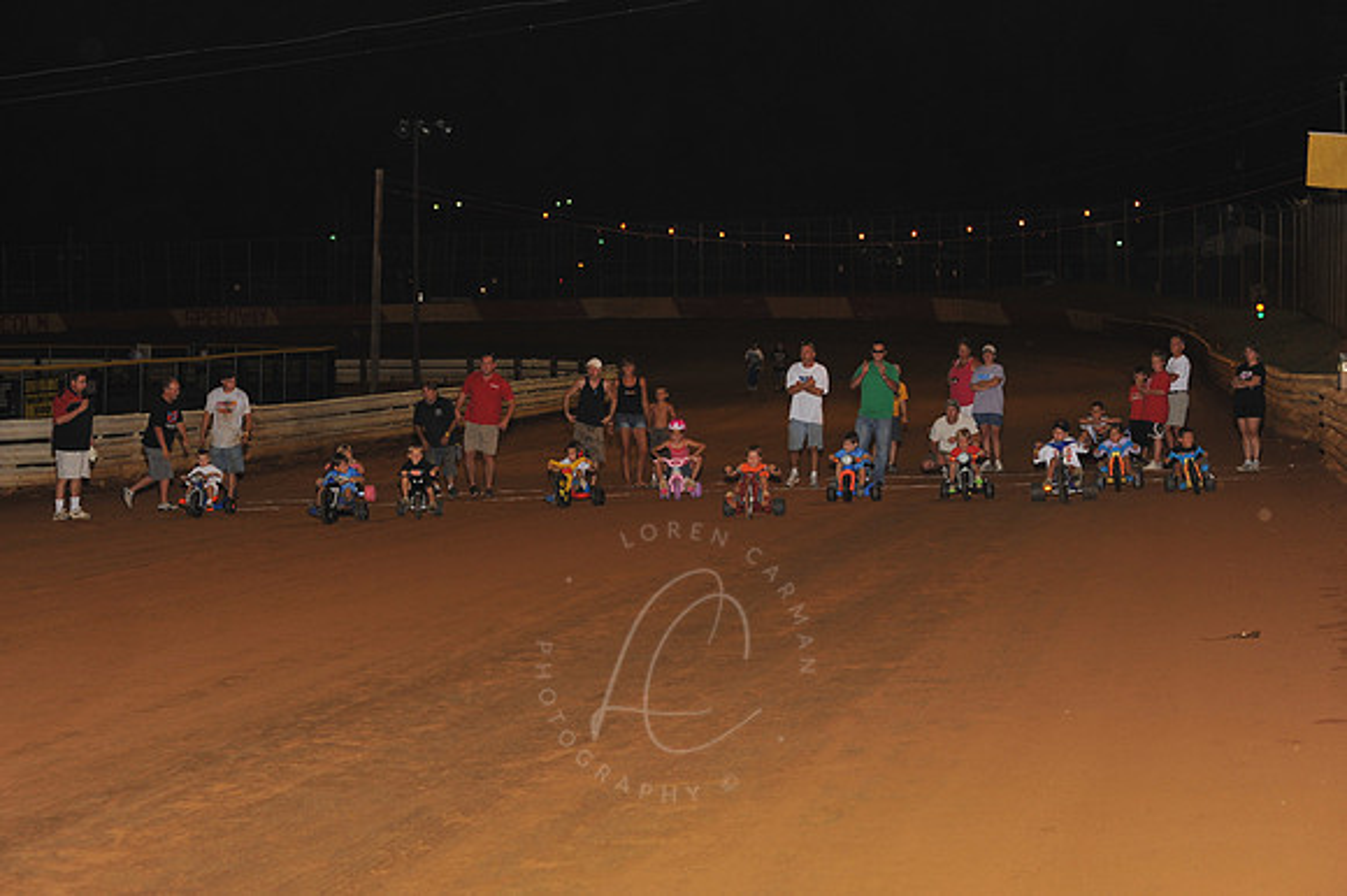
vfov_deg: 17.0
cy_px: 448
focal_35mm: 80
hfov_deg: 25.4
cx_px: 674
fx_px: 2992
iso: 800
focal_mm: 80
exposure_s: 1/250
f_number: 6.3
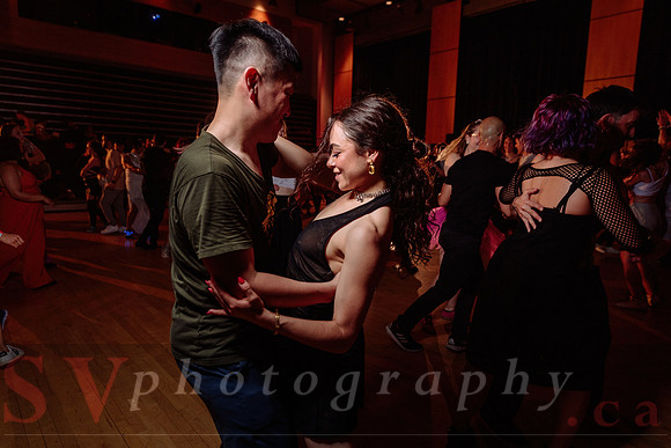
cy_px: 224
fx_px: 447
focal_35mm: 24
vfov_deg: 53.2
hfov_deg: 73.7
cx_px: 336
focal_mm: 24
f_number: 3.2
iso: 800
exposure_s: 1/60
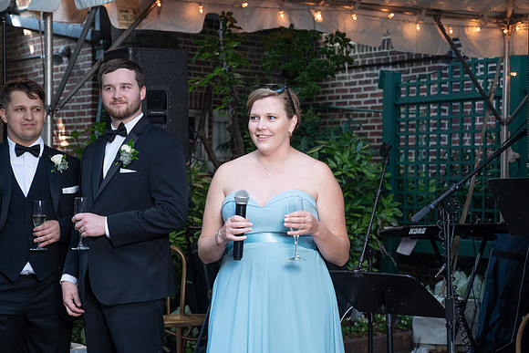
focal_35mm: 76
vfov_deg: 18.0
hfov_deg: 26.7
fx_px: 1116
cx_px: 271
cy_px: 170
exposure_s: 1/250
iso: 1250
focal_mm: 70
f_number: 5.6
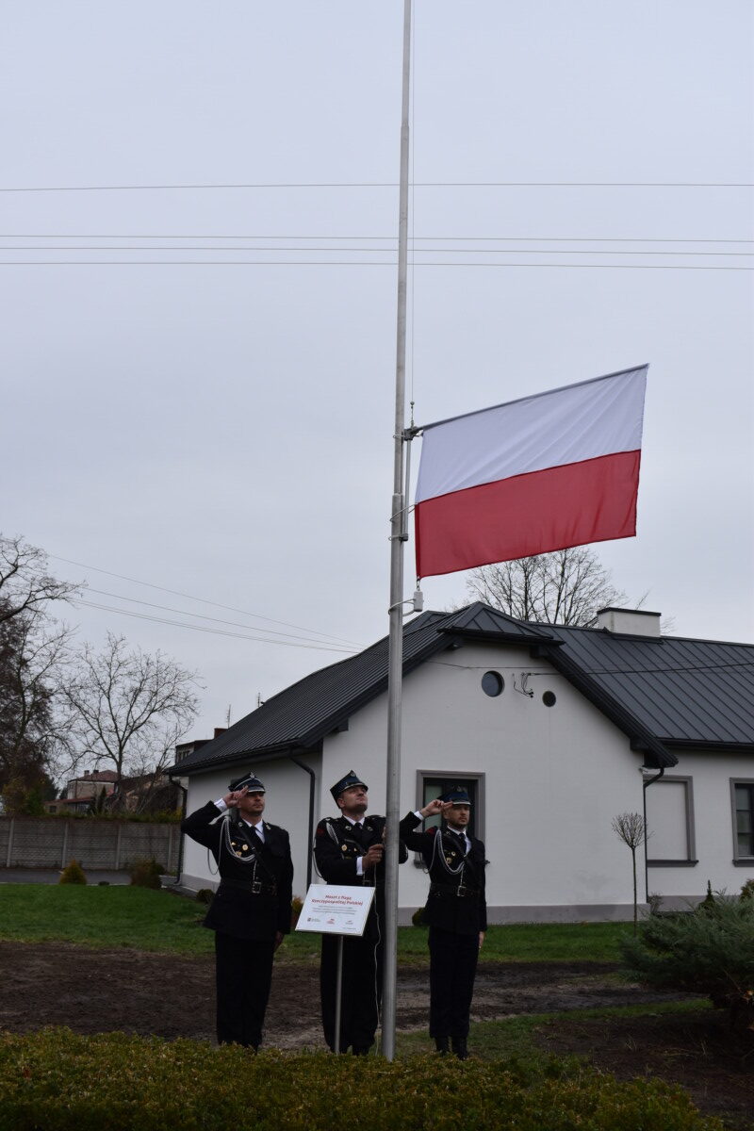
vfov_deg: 59.5
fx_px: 990
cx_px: 377
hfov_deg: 41.7
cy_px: 566
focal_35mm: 32
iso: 200
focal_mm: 21
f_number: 9
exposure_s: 1/320
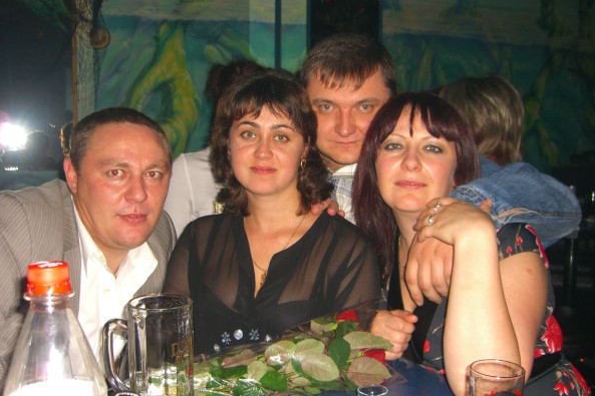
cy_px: 205
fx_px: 661
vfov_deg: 33.4
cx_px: 300
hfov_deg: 48.5
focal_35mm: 40
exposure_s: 1/60
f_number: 2.8
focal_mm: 7.9
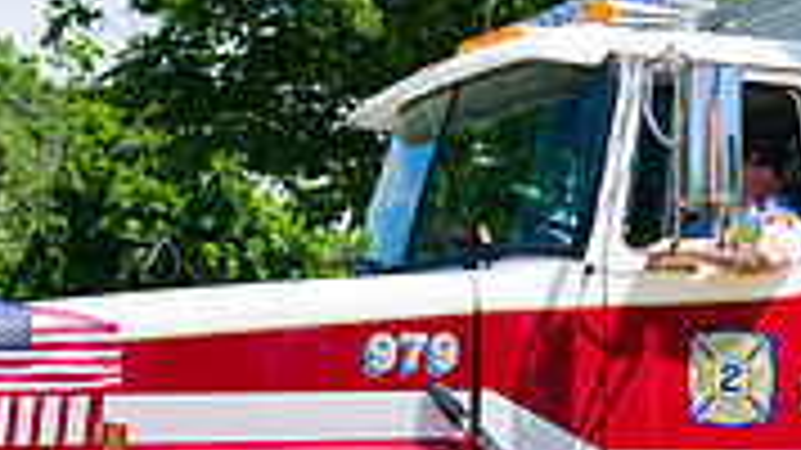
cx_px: 976
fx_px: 2463
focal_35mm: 116
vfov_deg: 10.4
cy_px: 250
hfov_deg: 17.6
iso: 200
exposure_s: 1/1600
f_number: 5
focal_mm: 34
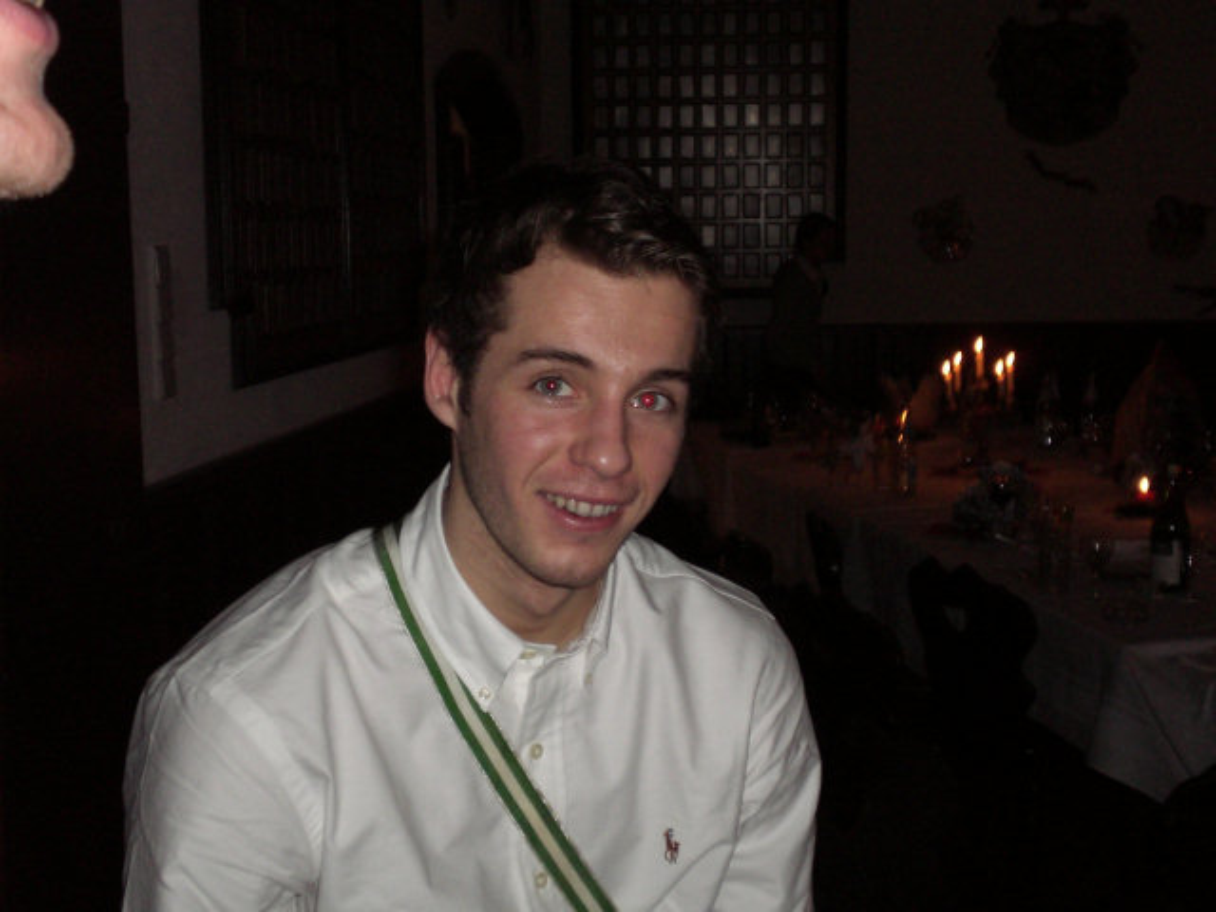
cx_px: 608
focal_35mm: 51
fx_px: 1792
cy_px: 456
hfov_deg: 37.5
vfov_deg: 28.6
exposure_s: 1/60
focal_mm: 8.44
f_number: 3.6
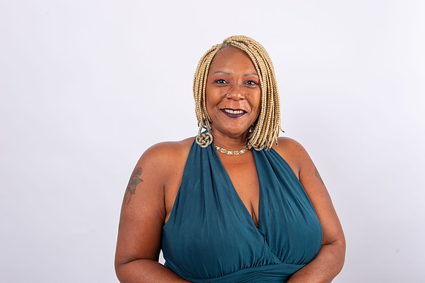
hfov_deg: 39.6
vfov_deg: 27.0
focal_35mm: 50
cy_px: 142
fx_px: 590
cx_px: 212
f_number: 8
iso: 160
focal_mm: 50
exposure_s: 1/200
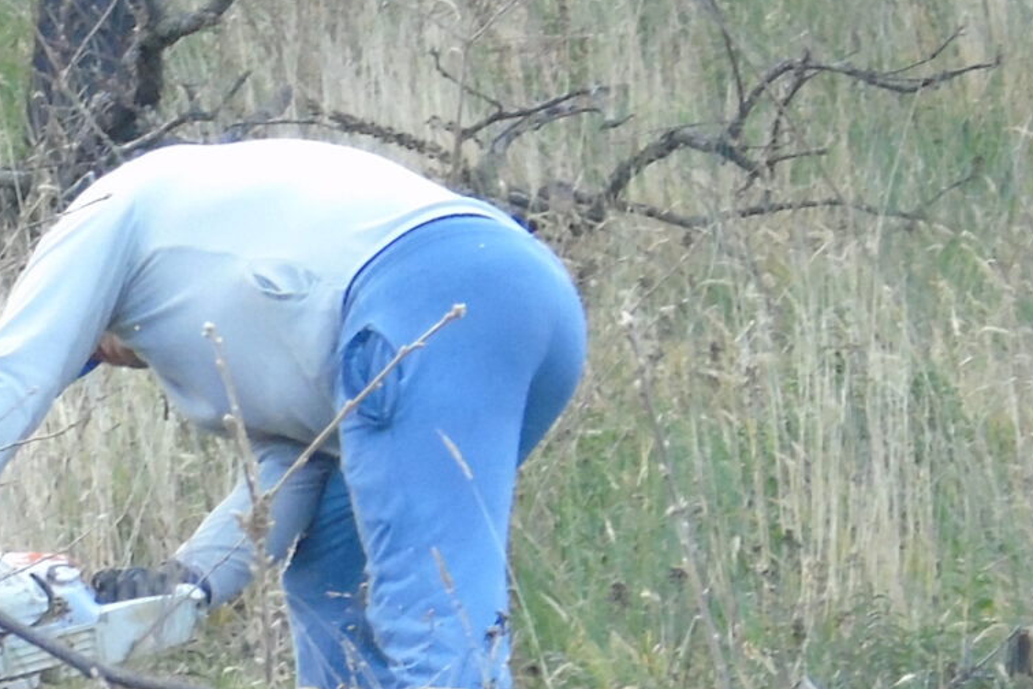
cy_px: 539
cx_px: -260
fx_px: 18793
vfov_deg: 2.1
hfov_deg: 3.1
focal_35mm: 655
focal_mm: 33
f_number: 5
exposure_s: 1/125
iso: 320
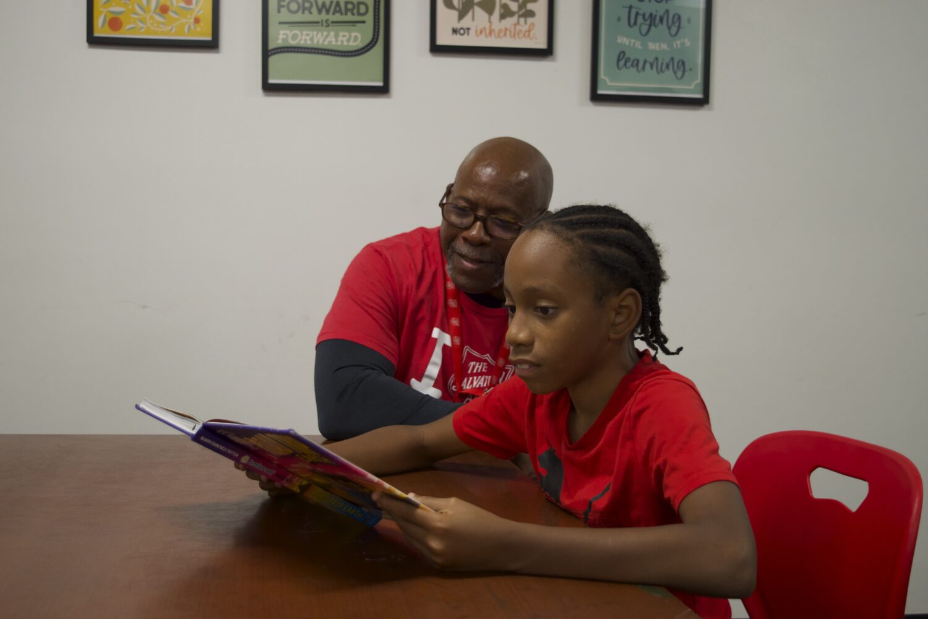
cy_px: 310
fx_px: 1160
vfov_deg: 29.9
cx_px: 464
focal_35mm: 45
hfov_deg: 43.6
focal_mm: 30
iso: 800
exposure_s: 1/60
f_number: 4.2
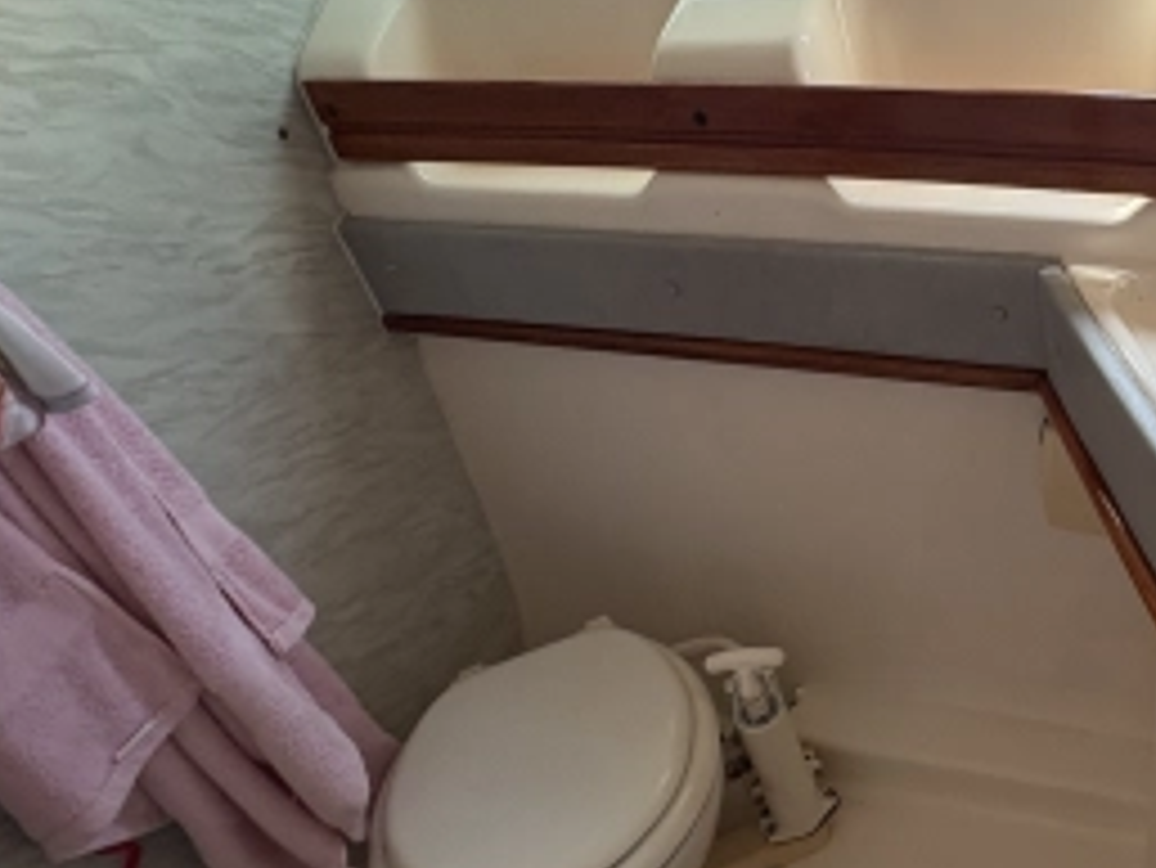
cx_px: 1026
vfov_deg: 46.8
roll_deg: +5.2
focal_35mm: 30
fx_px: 1002
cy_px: 407
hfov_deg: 53.1
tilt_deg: -35.5
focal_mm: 2.22
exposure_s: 1/60
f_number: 2.2
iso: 250
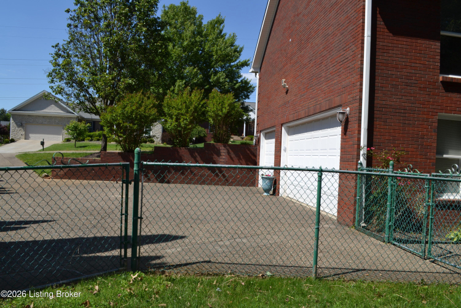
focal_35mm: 27
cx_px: 230
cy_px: 154
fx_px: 346
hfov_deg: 67.4
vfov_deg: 47.9
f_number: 9
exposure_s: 1/200
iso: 100
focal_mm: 18
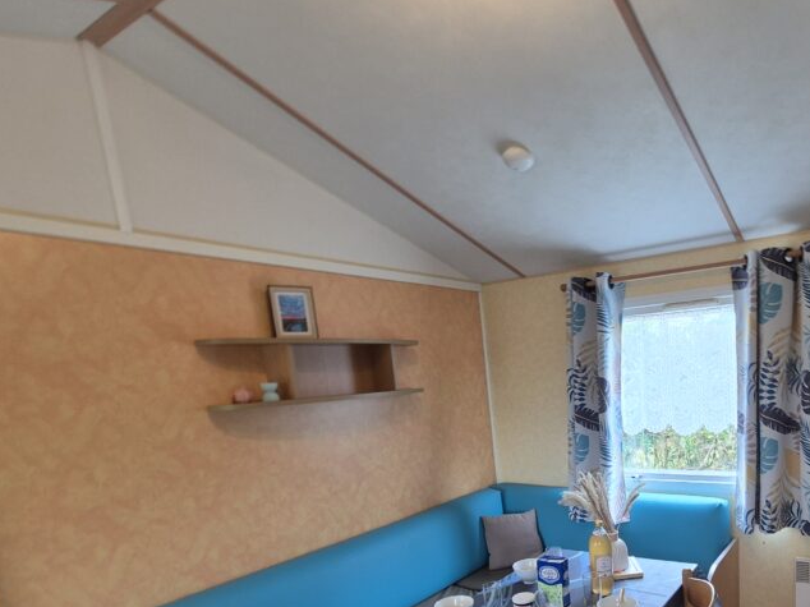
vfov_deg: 59.5
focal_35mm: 21
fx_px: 491
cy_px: 466
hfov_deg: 75.6
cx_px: 563
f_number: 2.2
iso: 80
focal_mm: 2.2
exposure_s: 1/50
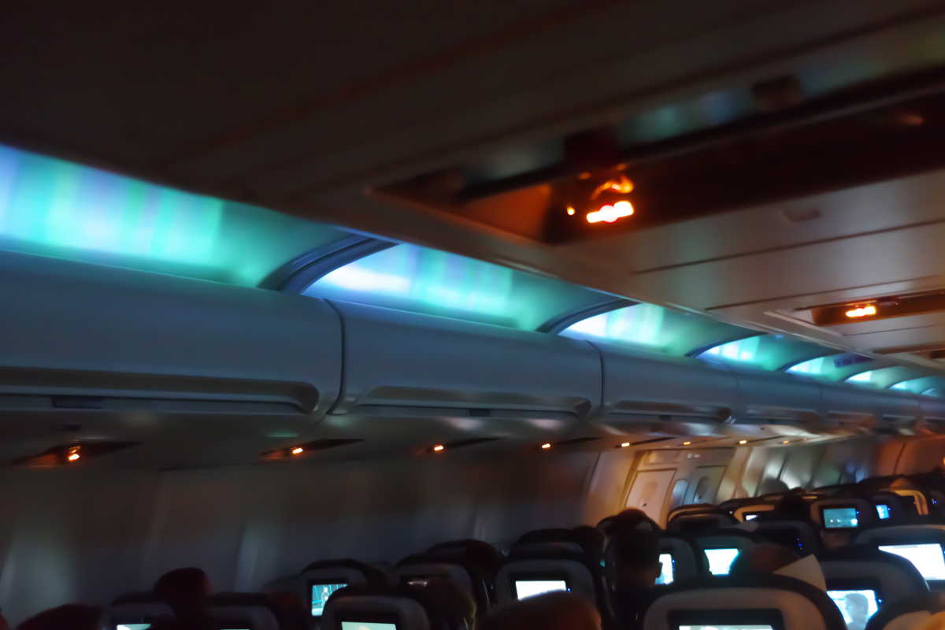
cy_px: 315
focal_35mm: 35
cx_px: 472
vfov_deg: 38.2
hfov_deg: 54.8
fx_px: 911
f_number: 4
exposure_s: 1/25
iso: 6400
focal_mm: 23.13
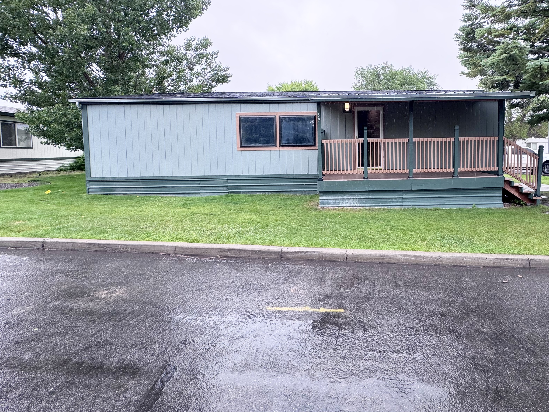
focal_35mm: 18
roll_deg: +0.3
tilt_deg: -3.3
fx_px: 285
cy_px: 166
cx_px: 346
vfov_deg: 70.9
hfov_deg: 85.9
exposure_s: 1/217
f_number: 2.2
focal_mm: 2.22
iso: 40
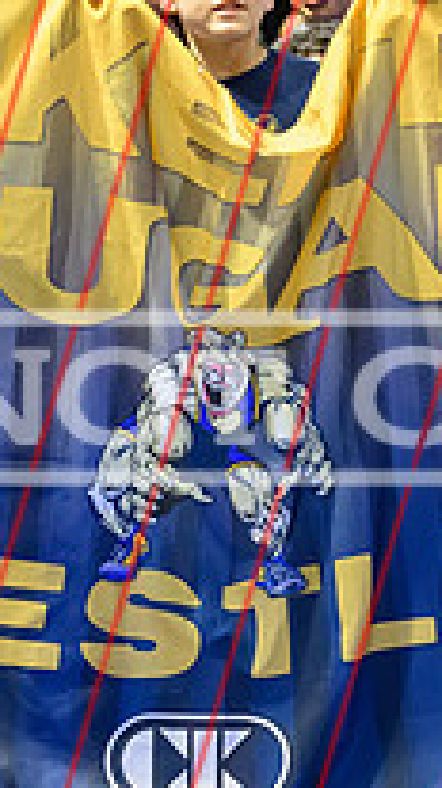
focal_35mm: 206
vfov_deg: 10.5
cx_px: 217
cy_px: 424
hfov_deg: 5.9
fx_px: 4304
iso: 9000
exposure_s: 1/320
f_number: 5.6
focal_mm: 70
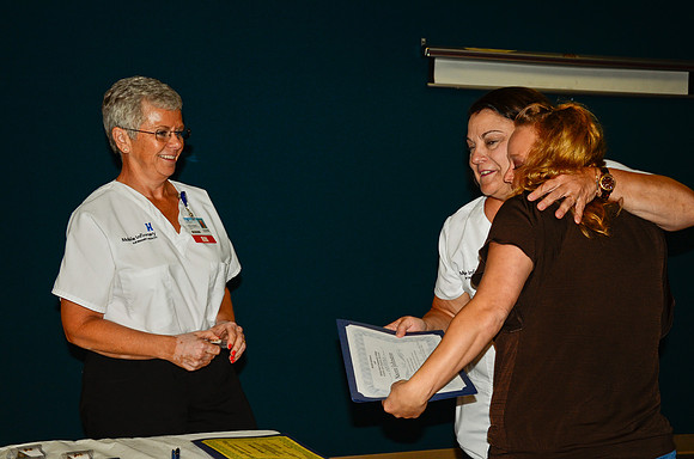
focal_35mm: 48
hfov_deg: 41.2
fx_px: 923
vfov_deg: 27.9
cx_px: 347
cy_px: 230
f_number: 5
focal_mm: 32
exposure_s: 1/50
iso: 400
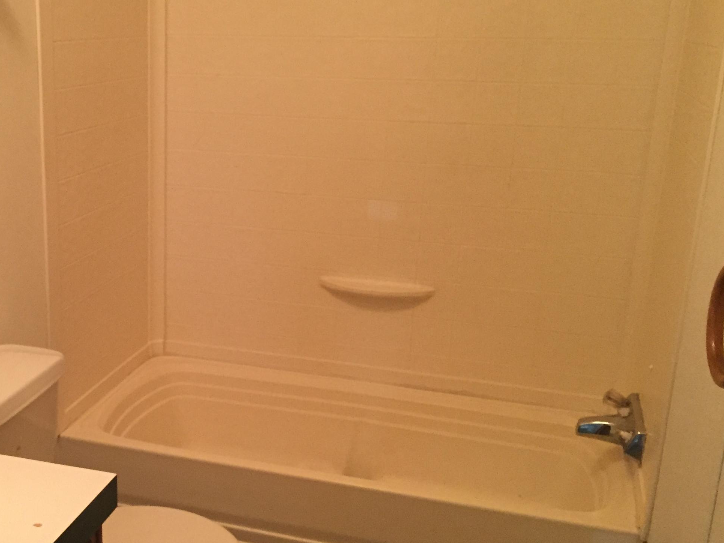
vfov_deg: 32.2
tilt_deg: -14.3
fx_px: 941
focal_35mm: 45
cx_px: 174
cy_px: 301
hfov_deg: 40.8
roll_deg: -1.0
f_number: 2.2
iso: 200
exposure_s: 1/30
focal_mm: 4.15
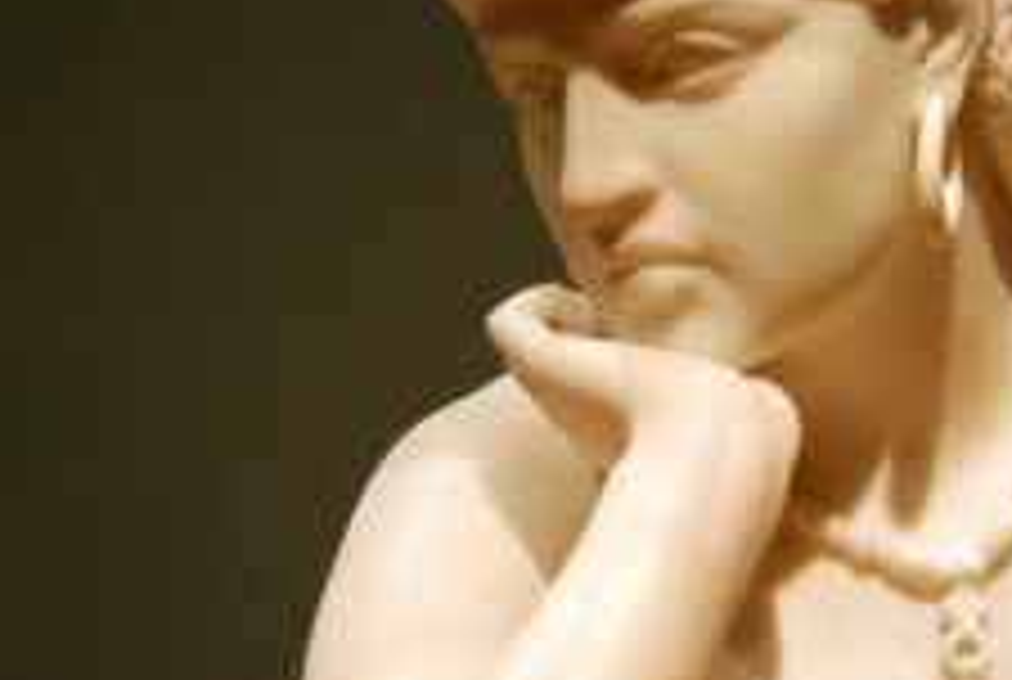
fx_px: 4507
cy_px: 349
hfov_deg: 12.8
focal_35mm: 160
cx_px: 684
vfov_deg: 8.6
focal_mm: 48
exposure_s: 1/25
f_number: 4.5
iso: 1250
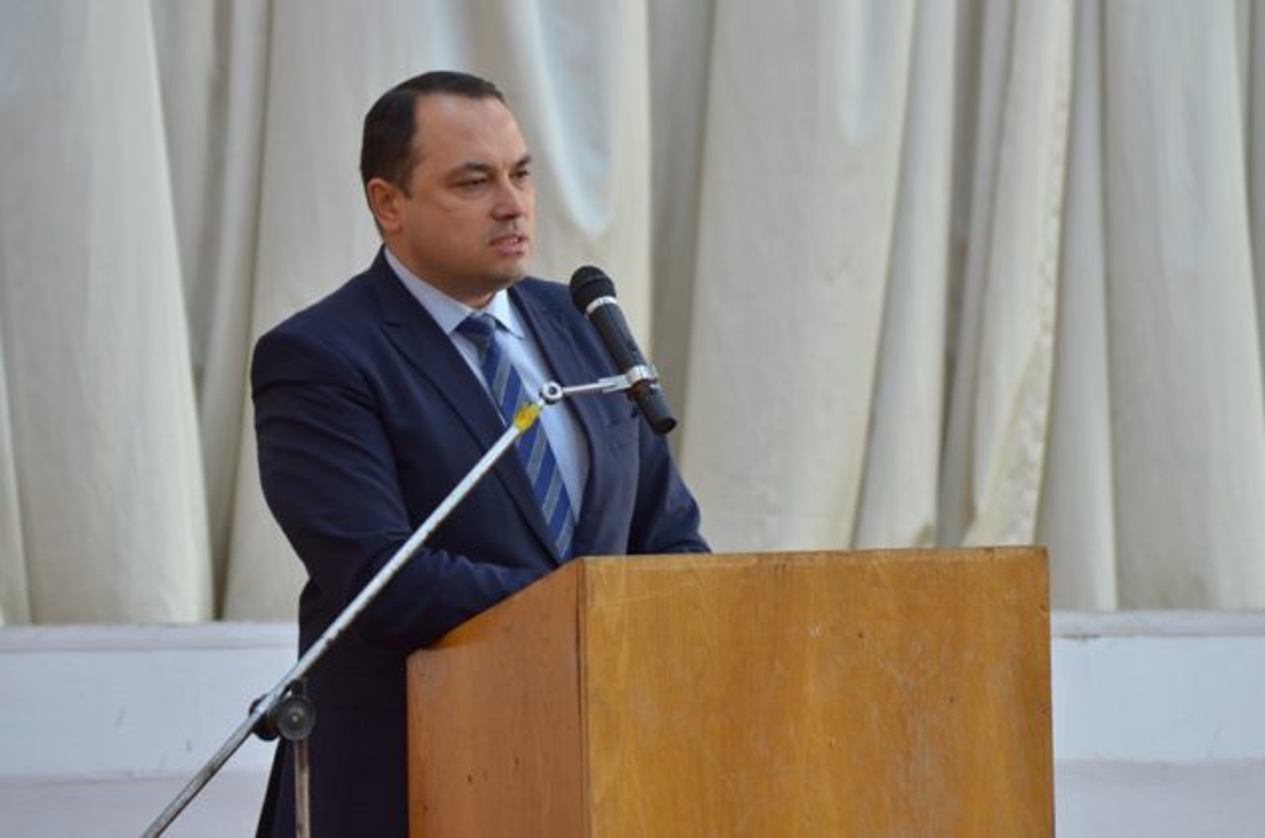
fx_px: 7101
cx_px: 632
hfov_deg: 10.2
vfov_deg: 6.8
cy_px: 419
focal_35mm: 202
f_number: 4.5
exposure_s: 1/60
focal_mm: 135
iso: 1000
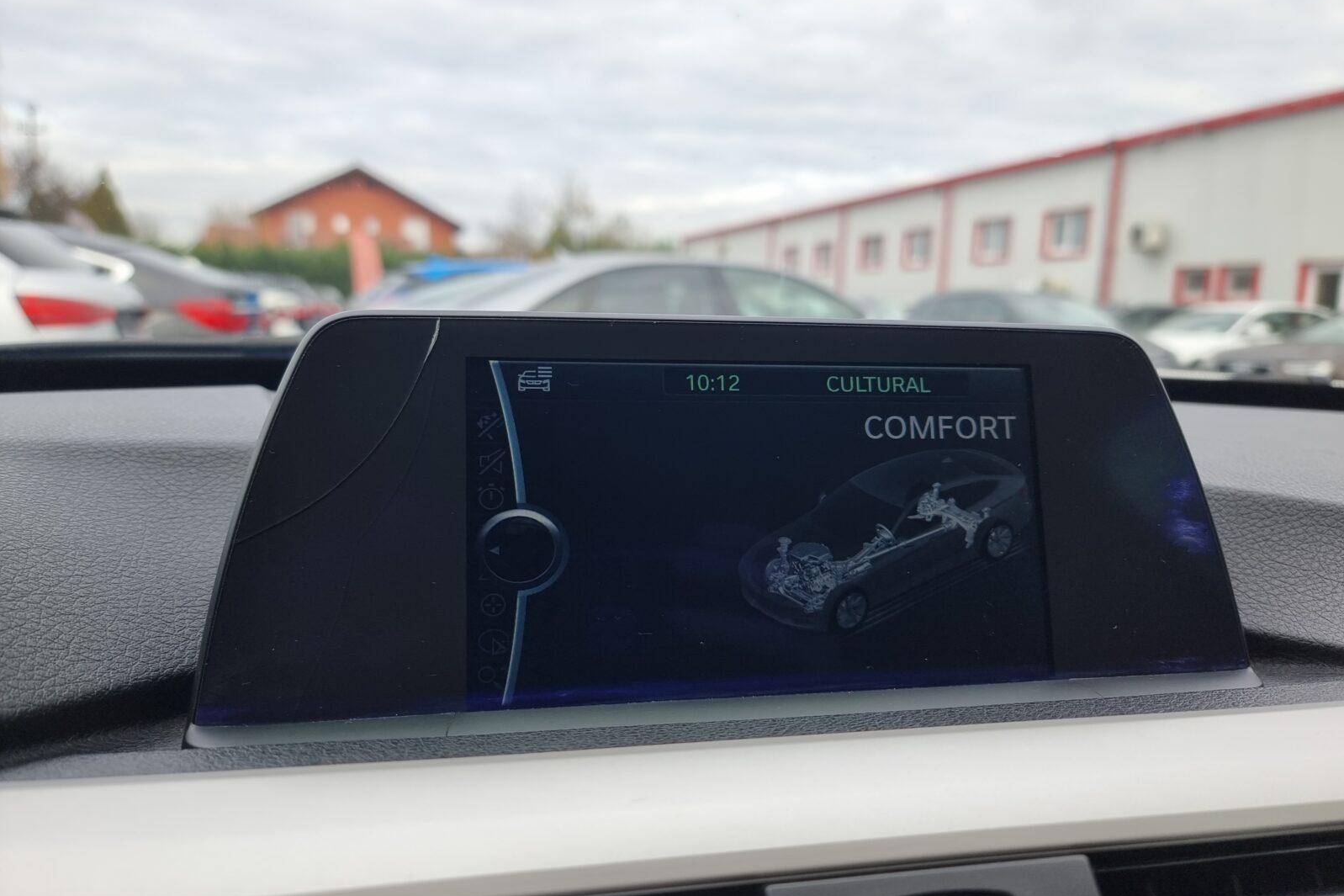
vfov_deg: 51.3
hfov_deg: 71.5
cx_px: 672
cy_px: 454
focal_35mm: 25
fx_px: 933
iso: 50
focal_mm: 6.7
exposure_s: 1/100
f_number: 1.8
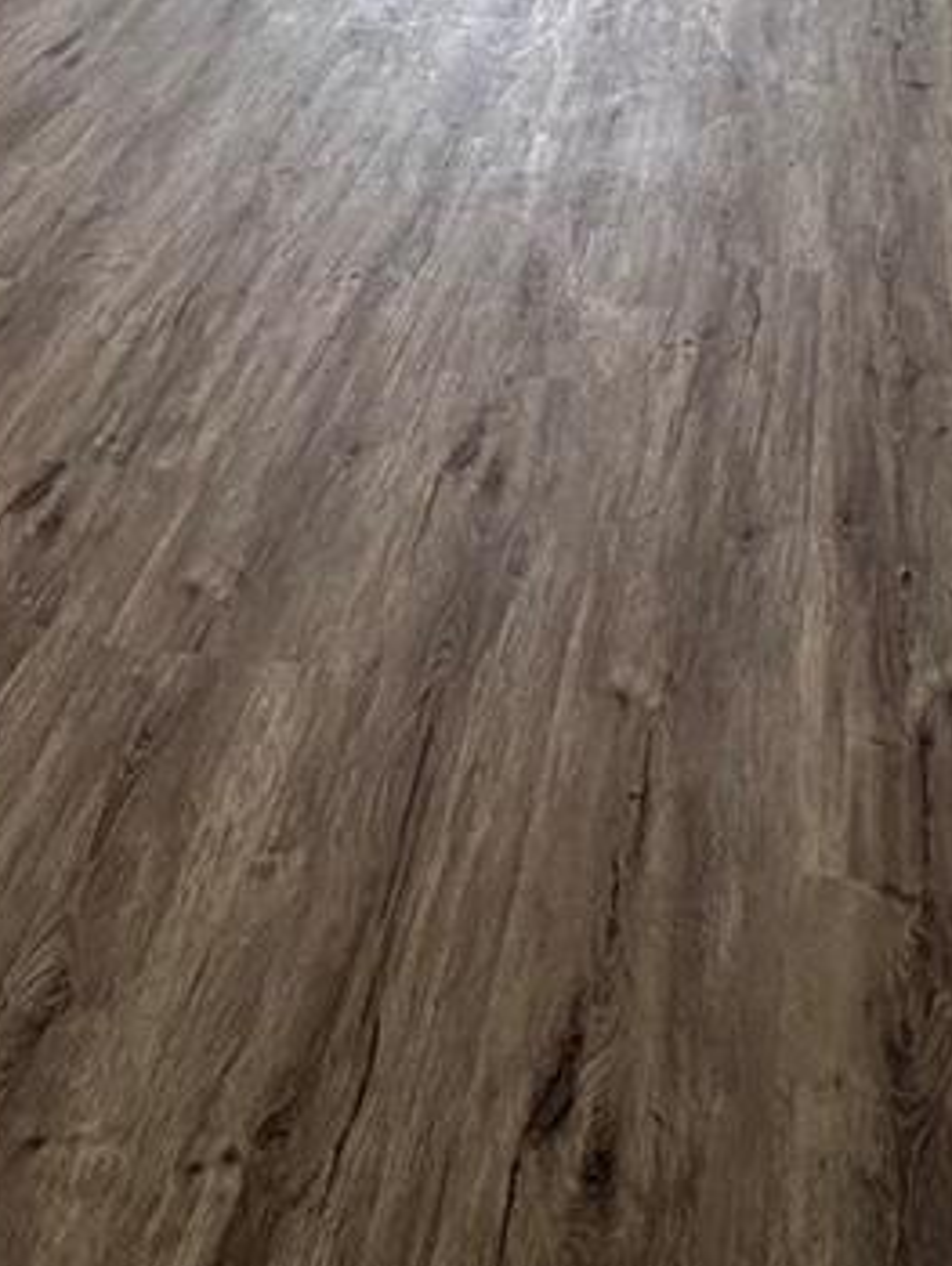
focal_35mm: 48
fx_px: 1758
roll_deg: -0.8
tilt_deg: -14.7
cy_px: -326
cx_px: 709
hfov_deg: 29.8
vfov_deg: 31.7
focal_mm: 2.22
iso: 64
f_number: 2.2
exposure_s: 1/150
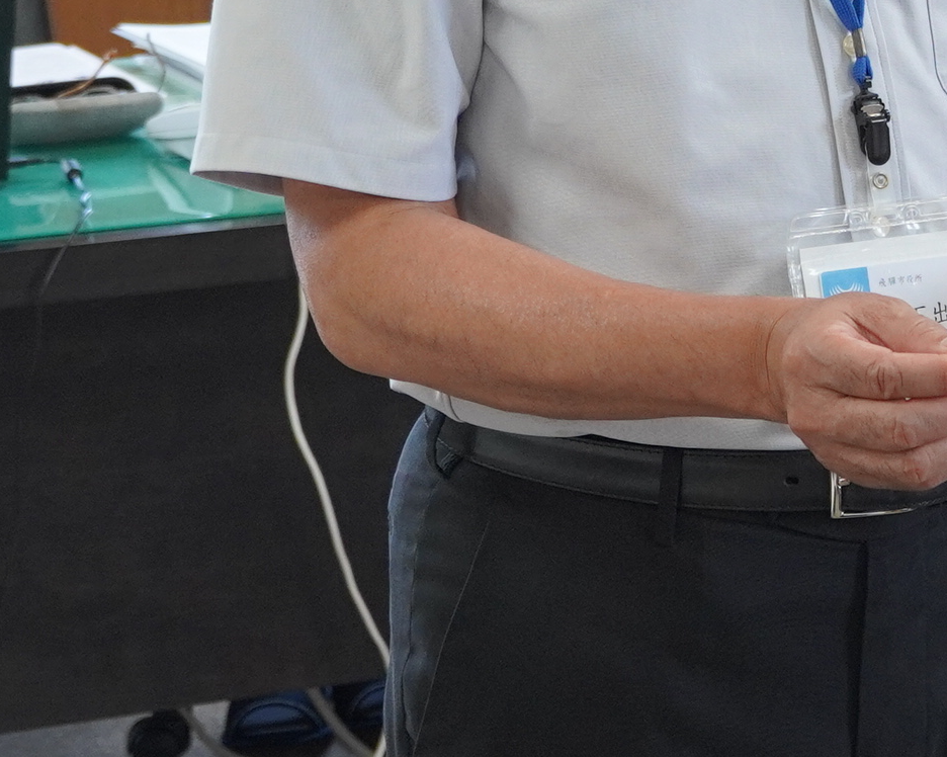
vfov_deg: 8.3
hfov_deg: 10.2
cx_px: 1307
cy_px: 249
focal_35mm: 185
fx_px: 5187
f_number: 4.5
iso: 640
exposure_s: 1/160
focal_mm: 29
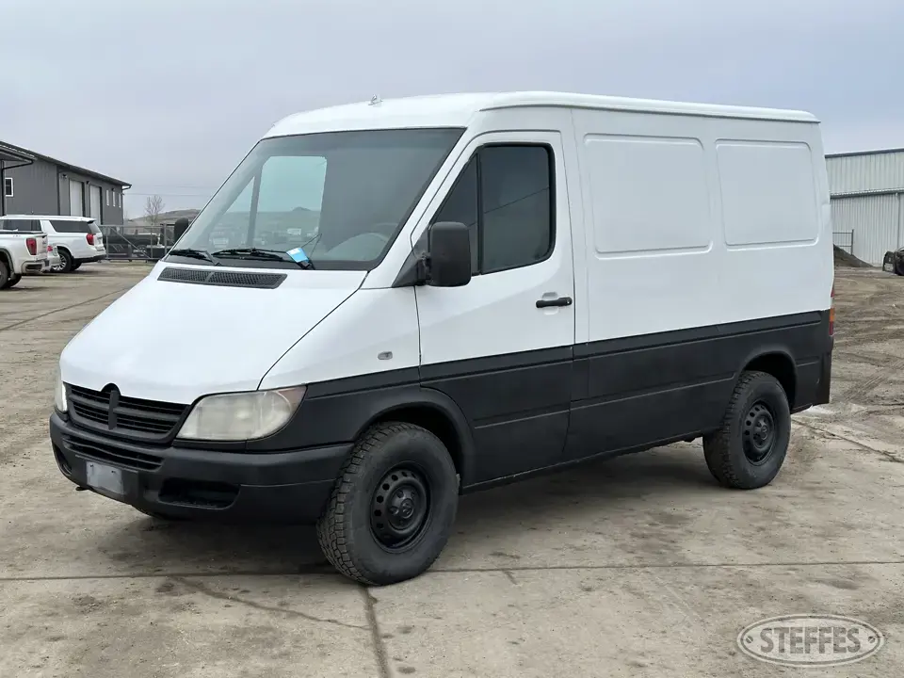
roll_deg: +0.1
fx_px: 1254
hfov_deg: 39.7
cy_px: 339
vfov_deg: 30.3
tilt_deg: -5.4
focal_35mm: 48
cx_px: 452
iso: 64
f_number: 1.78
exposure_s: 1/864
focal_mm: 6.86
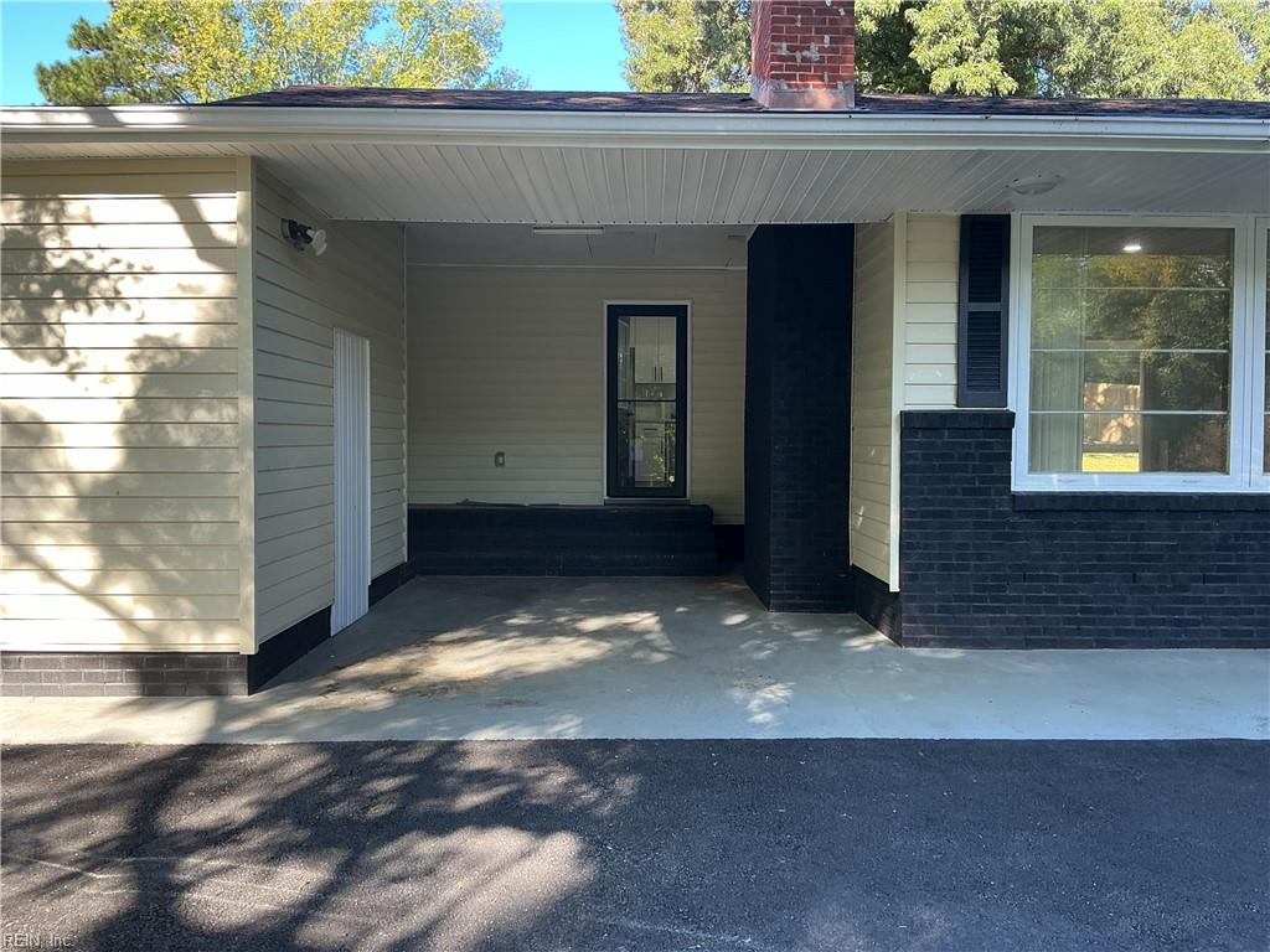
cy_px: 476
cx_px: 635
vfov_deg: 48.2
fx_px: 1064
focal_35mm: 29
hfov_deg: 61.7
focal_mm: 3
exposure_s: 1/120
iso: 20
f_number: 1.8
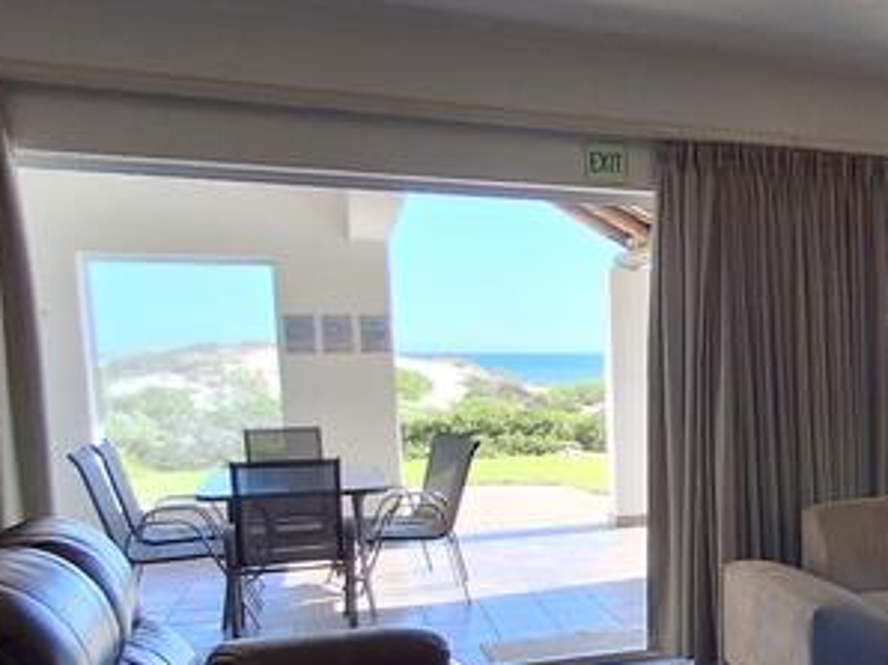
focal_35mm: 43
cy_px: 498
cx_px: 909
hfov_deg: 38.4
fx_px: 1102
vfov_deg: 32.9
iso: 40
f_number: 2.2
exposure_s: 1/112
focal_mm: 1.64
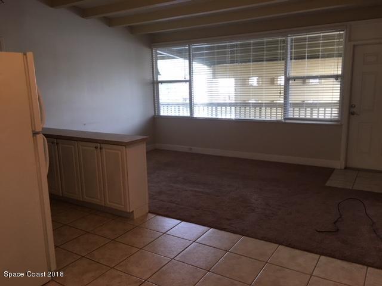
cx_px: 191
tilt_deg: -9.1
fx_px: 320
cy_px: 143
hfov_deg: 61.7
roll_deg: +3.0
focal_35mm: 29
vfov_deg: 48.2
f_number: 2.2
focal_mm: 4.15
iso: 40
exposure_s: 1/30
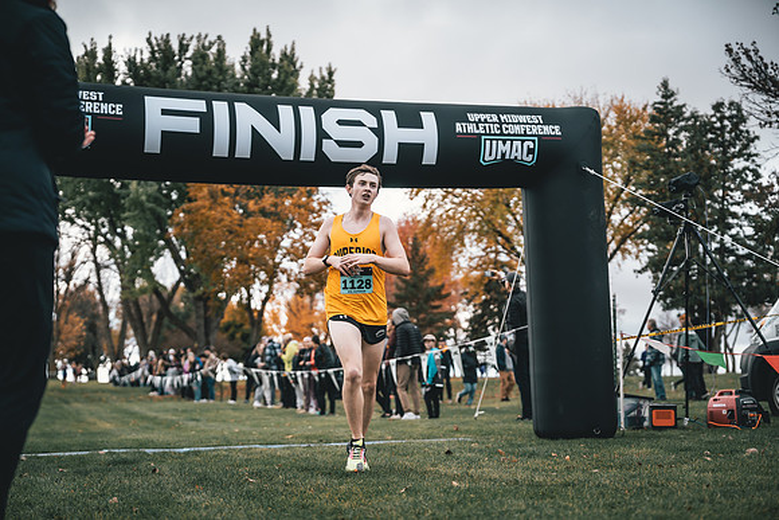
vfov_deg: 27.6
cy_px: 260
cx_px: 390
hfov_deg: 40.4
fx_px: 1058
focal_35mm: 49
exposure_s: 1/3200
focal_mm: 48
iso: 200
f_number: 2
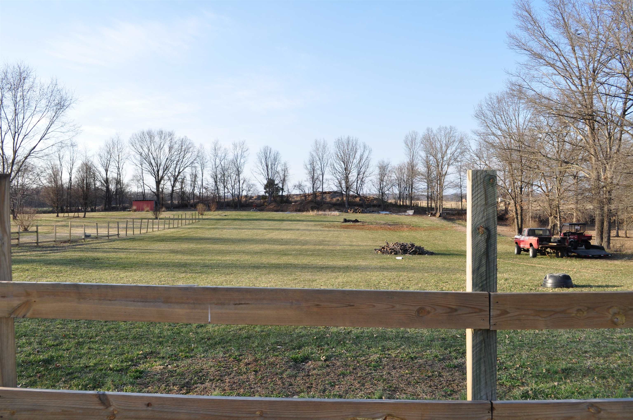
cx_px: 316
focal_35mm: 27
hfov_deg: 67.4
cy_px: 210
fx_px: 474
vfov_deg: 47.8
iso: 200
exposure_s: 1/160
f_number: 9
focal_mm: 18
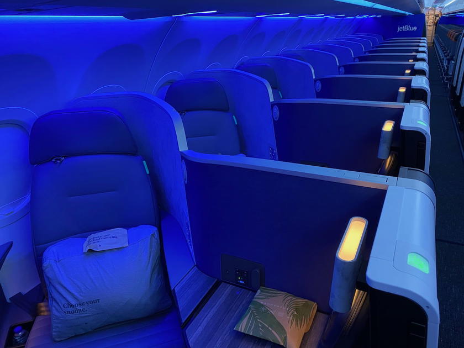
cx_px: 232
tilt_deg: -22.8
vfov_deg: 53.1
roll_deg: +2.1
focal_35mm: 26
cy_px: 174
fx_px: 349
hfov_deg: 67.3
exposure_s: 1/37
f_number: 1.8
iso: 500
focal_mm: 4.25
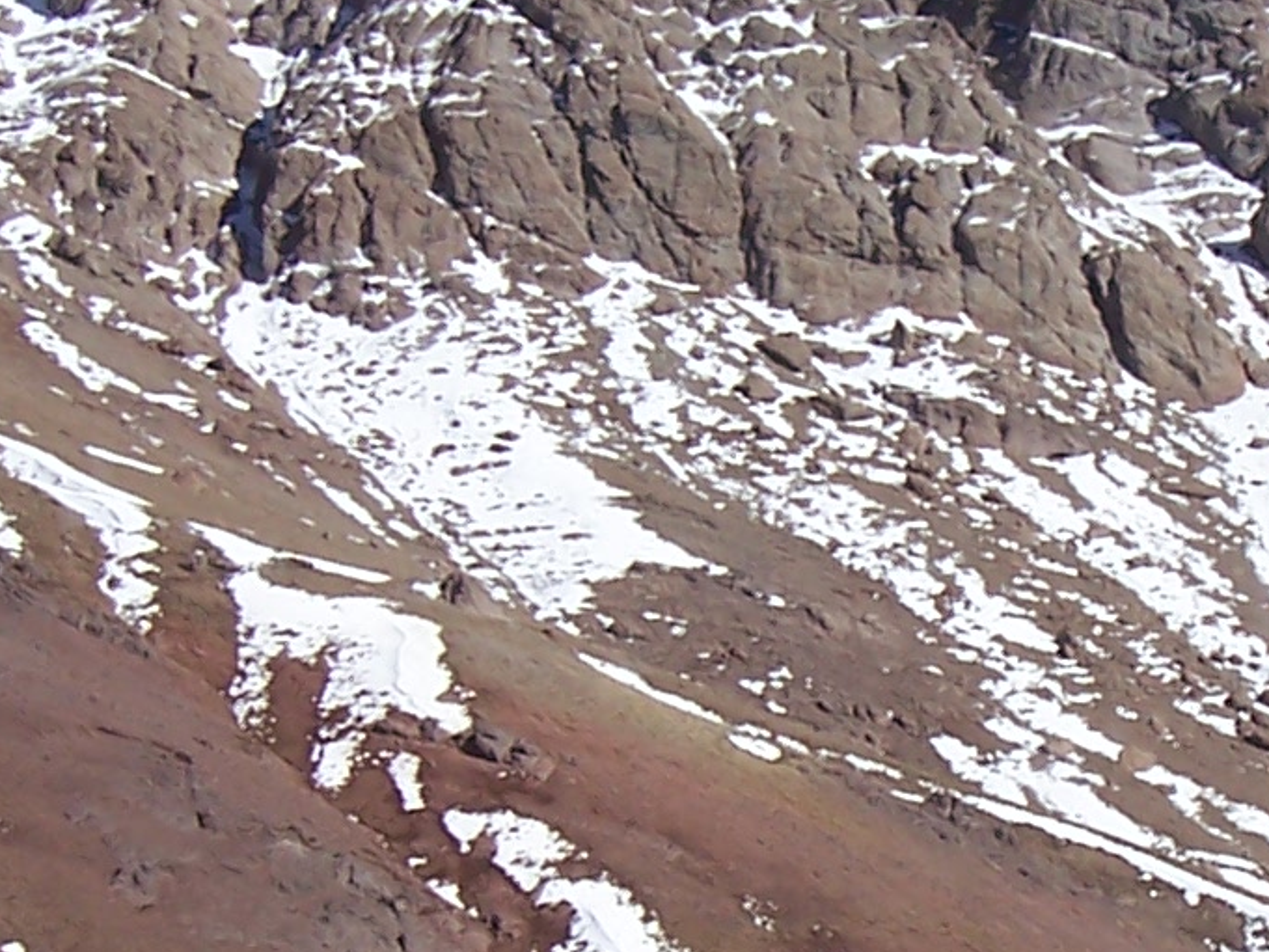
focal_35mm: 115
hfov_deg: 16.9
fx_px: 4217
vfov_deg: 12.8
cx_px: 1146
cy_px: 784
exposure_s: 1/750
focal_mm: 5.6
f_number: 5.6
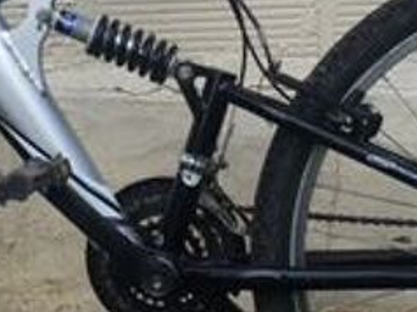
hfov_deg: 16.1
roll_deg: +1.0
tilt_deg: -10.7
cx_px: 98
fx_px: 1468
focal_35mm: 122
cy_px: 19
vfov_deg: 12.0
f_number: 2.2
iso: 25
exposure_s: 1/487
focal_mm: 4.15
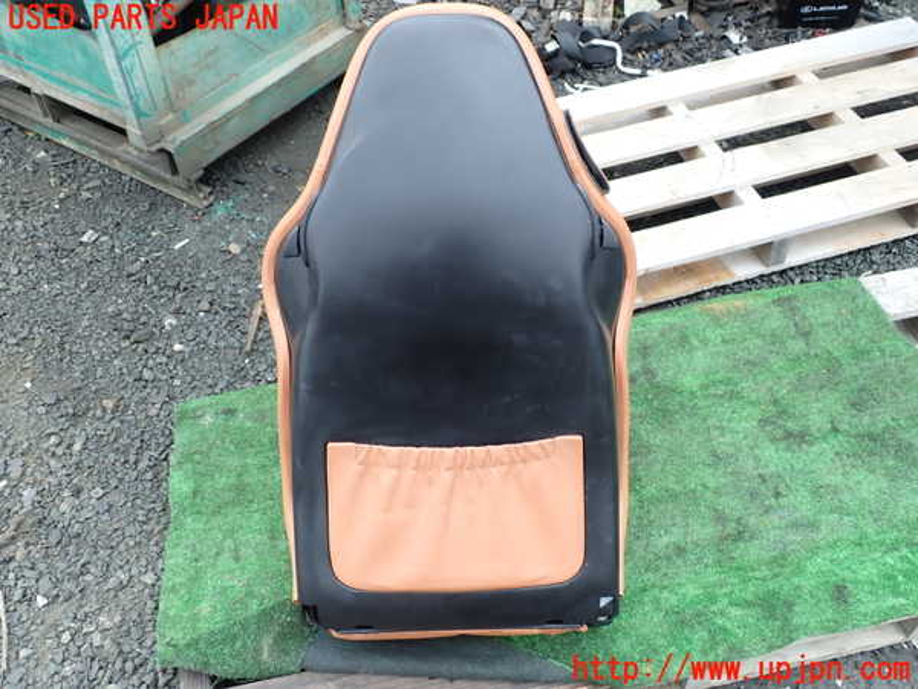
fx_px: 796
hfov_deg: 60.0
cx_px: 459
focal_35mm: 30
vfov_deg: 46.8
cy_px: 344
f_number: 3.2
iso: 100
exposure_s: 1/80
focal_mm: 5.4
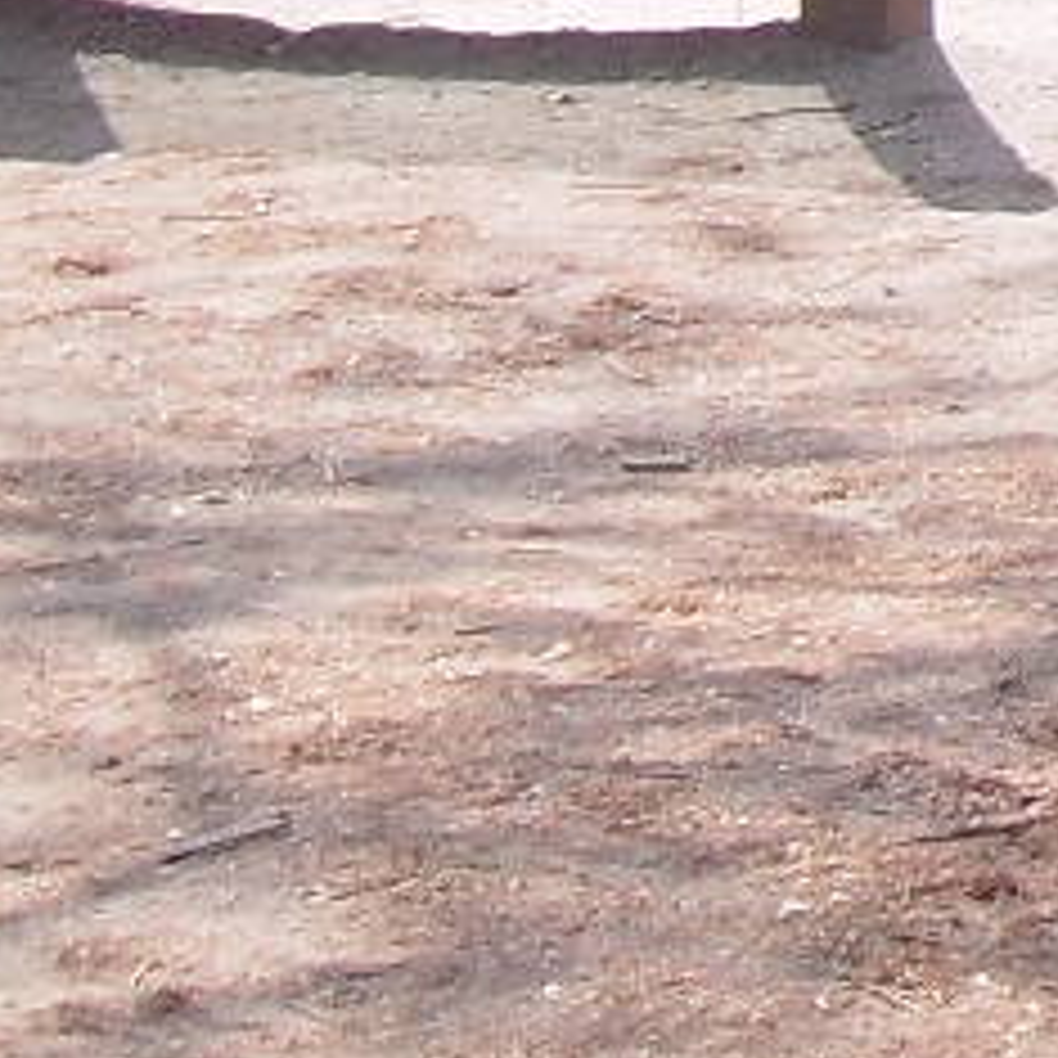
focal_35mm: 270
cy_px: -2269
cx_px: 4164
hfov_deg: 5.6
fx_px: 9336
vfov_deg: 6.0
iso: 80
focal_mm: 6.3
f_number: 3.6
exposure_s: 1/250
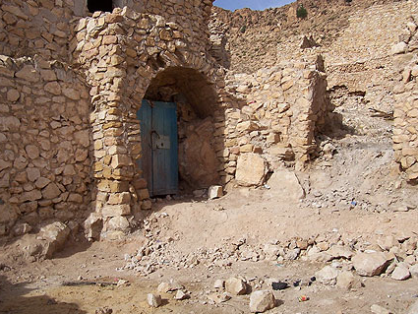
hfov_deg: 51.3
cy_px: 158
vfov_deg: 39.7
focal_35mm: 36
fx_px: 435
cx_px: 208
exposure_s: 1/750
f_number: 5.6
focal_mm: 5.6
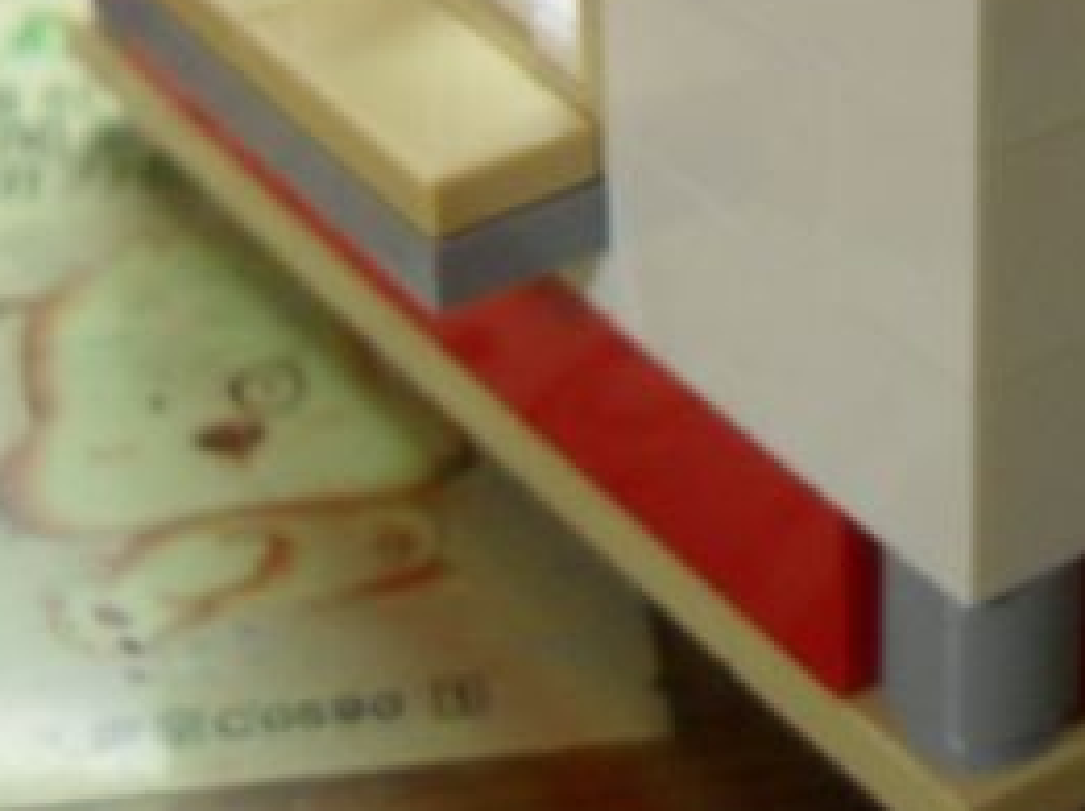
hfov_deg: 17.9
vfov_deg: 13.4
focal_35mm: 107
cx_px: 1106
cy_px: -211
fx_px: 3351
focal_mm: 6.2
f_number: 2.8
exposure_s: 1/15
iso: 200
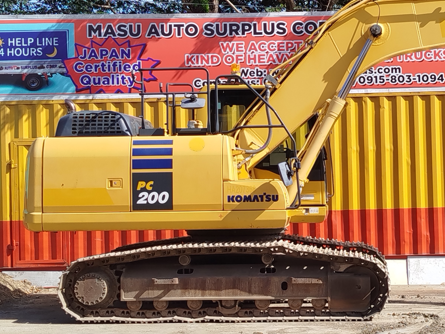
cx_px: 327
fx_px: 1183
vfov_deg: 16.1
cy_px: 145
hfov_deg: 21.2
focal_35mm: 92
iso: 50
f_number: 1.7
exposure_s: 1/757
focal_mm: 5.31
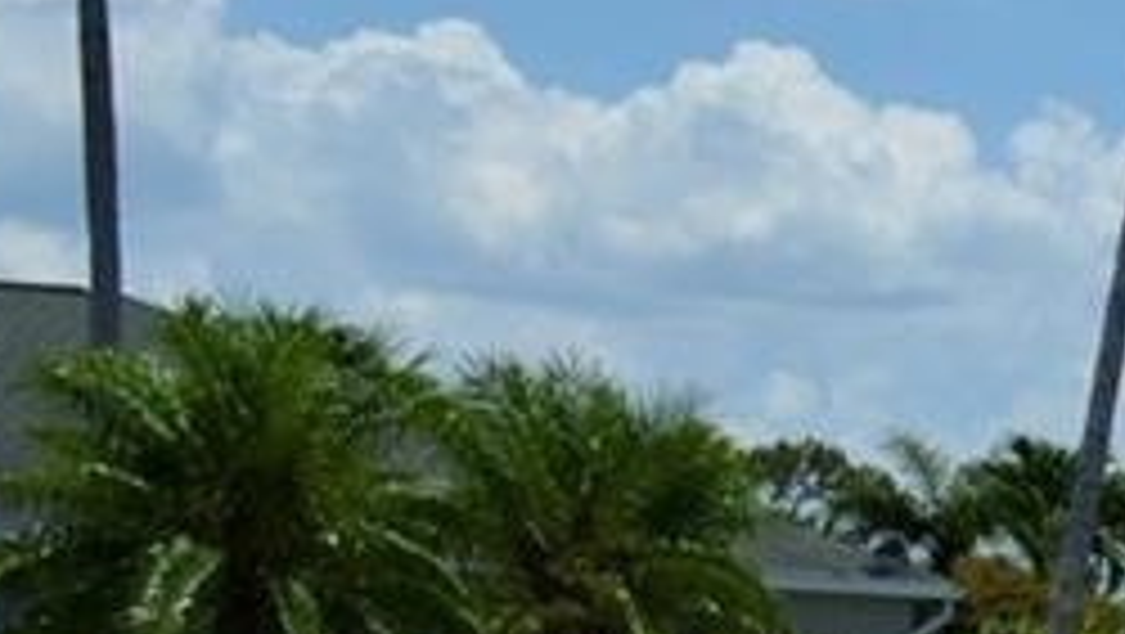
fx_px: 4597
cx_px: 1948
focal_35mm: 154
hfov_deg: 12.8
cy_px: 1432
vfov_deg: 7.5
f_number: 9
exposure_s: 1/320
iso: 100
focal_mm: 24
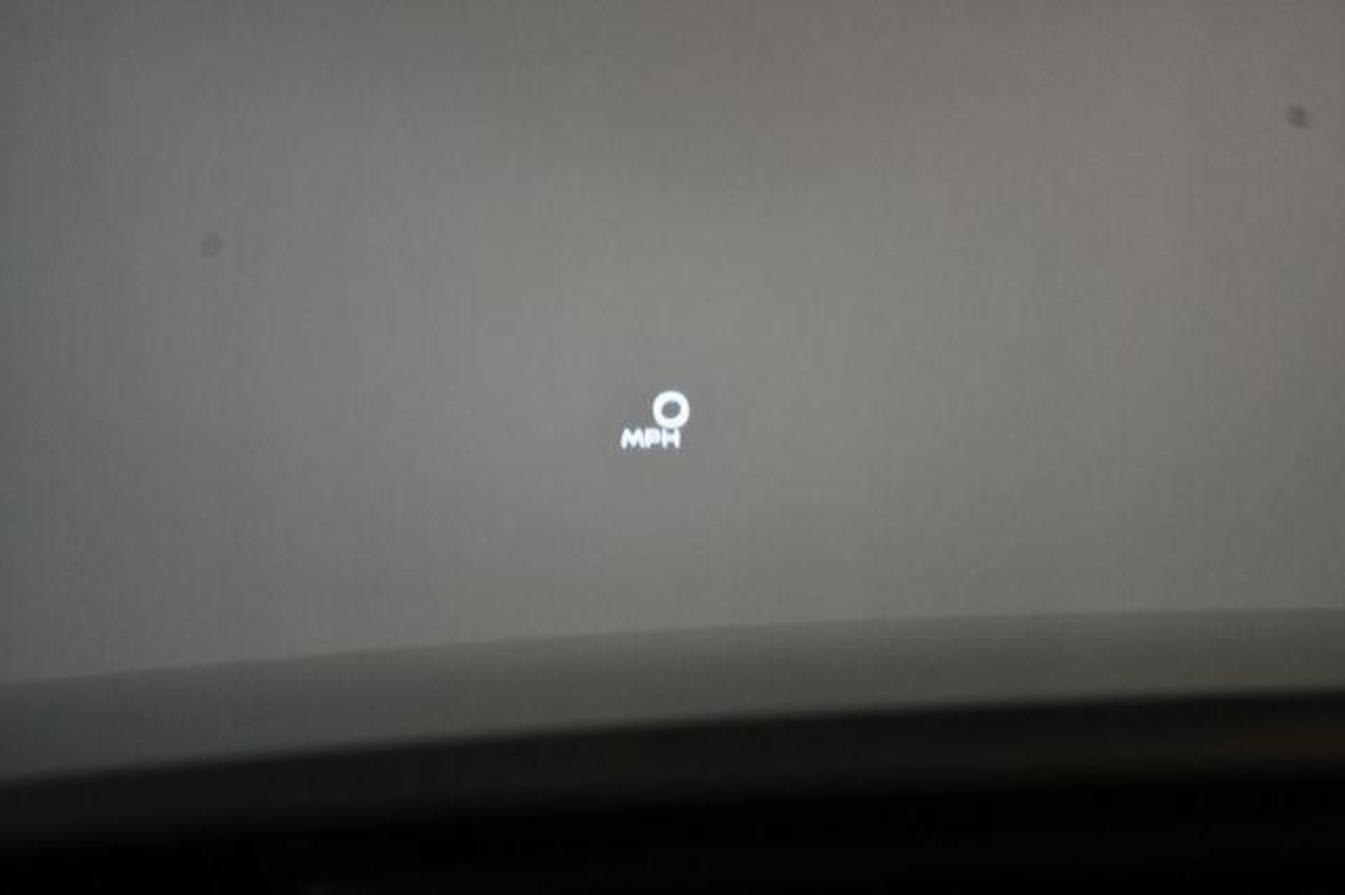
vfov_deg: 16.6
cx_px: 672
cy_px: 448
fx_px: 3062
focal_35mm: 82
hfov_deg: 24.8
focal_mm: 55
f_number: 5.6
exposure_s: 1/125
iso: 1000
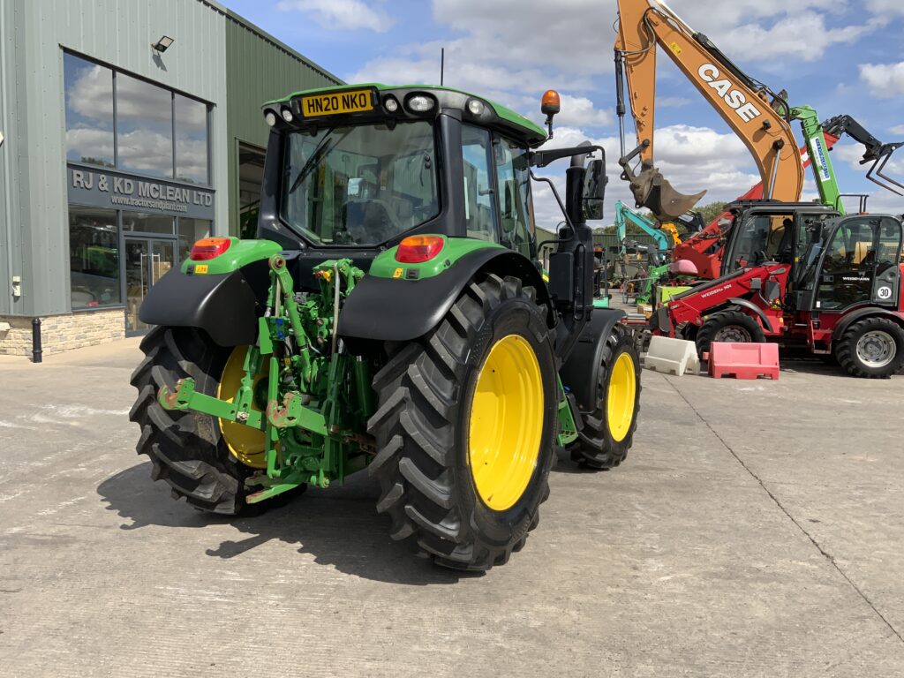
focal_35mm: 29
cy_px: 339
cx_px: 452
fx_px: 757
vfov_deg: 48.2
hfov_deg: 61.7
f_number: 1.8
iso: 16
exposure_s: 1/1912
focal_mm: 3
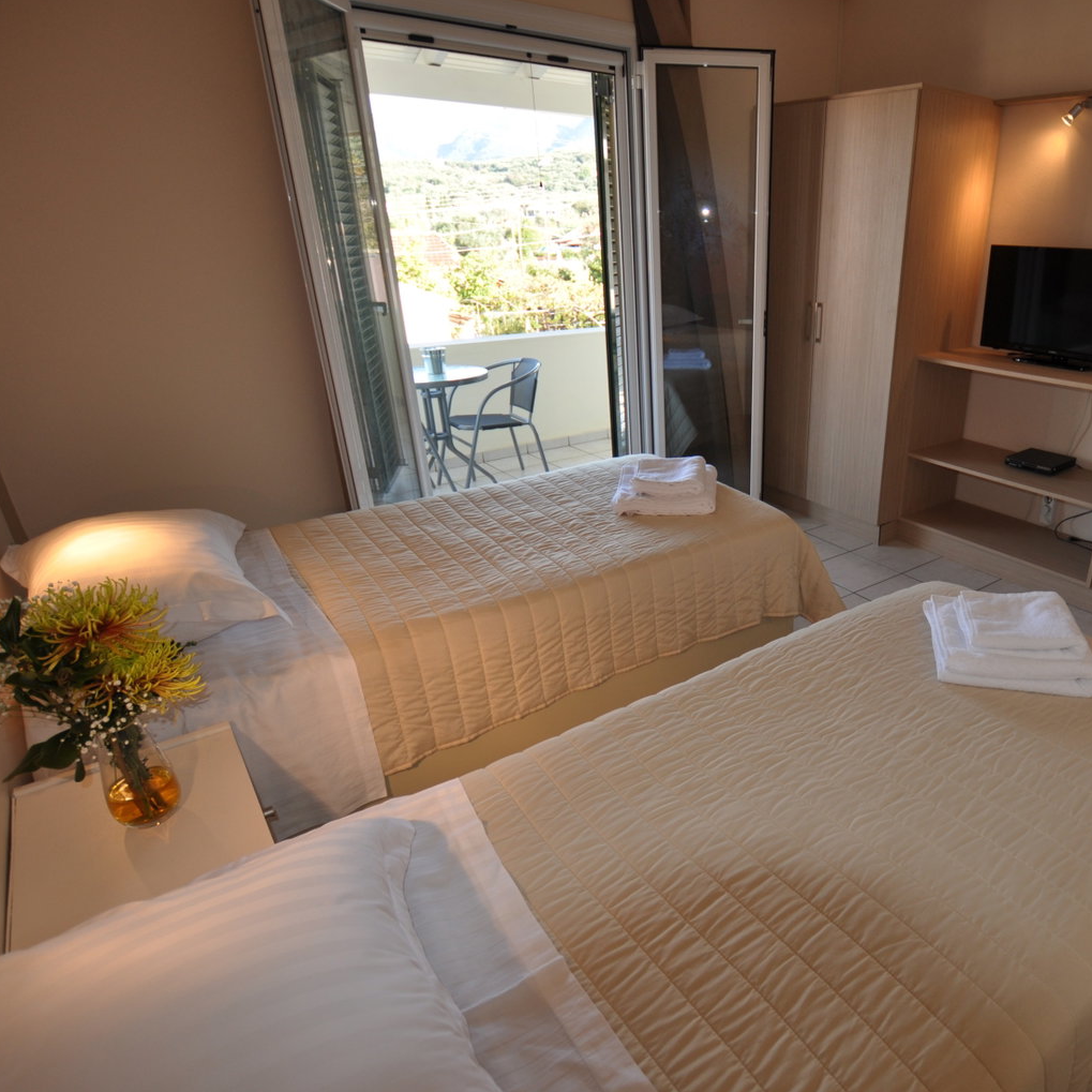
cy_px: 565
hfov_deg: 71.7
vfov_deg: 74.8
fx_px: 714
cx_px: 760
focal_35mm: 20
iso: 200
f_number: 3.5
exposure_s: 1/125
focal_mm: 10
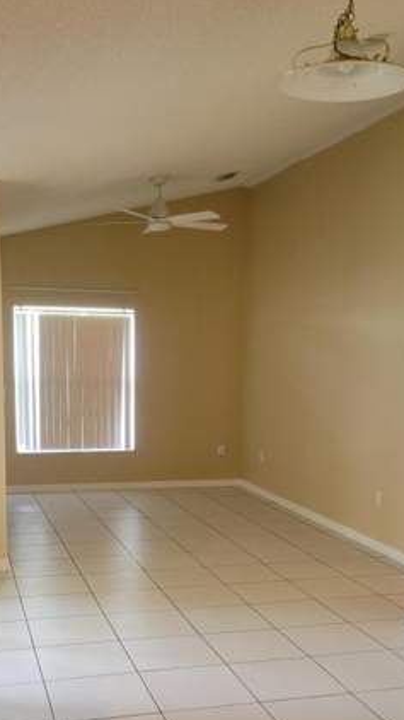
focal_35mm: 43
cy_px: 485
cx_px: 179
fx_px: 820
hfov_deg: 27.7
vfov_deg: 46.6
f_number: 1.8
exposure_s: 1/40
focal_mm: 5.4
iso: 250
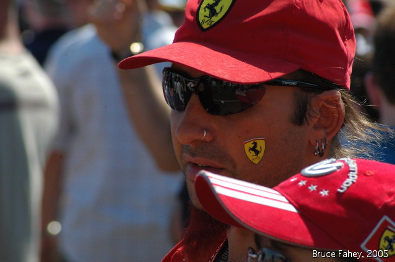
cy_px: 131
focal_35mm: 330
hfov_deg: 6.3
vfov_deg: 4.2
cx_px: 198
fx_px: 3616
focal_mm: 220
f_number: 10
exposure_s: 1/640
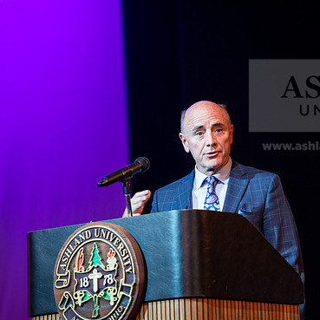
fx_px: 2447
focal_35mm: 234
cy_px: 164
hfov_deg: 7.5
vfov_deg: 7.5
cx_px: 223
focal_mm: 175
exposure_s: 1/200
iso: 1600
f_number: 3.2
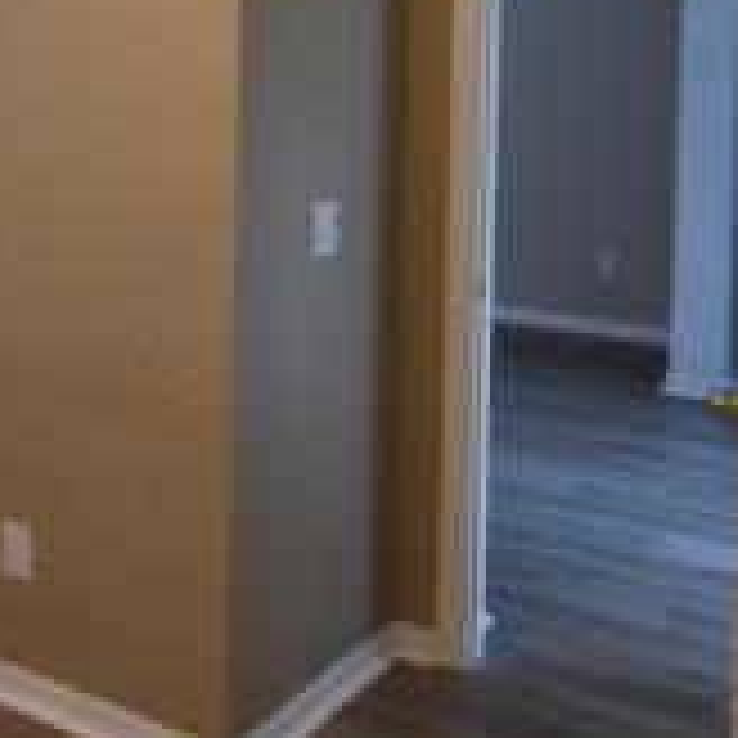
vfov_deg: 29.4
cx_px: -54
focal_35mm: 56
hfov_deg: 28.1
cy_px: 81
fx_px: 1351
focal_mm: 10
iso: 800
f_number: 4
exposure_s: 1/60
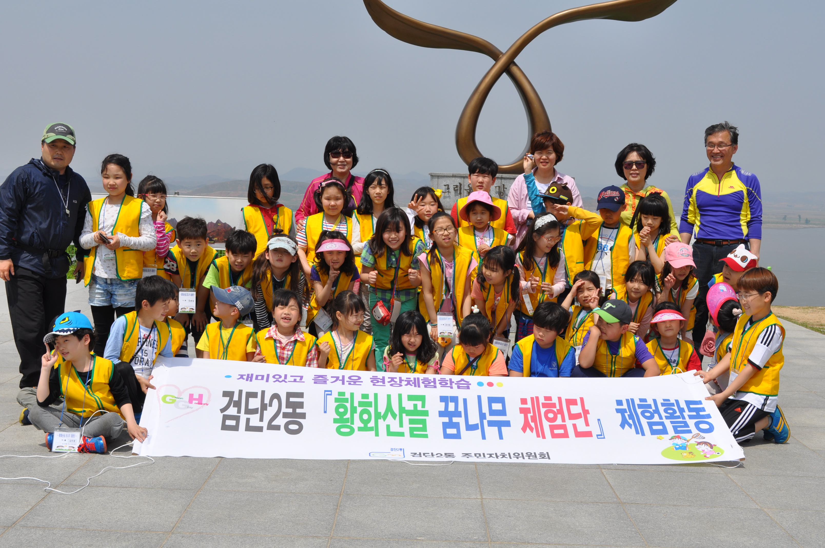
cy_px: 274
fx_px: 1167
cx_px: 412
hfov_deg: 38.9
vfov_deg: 26.4
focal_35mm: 51
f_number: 10
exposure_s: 1/500
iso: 200
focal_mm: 34
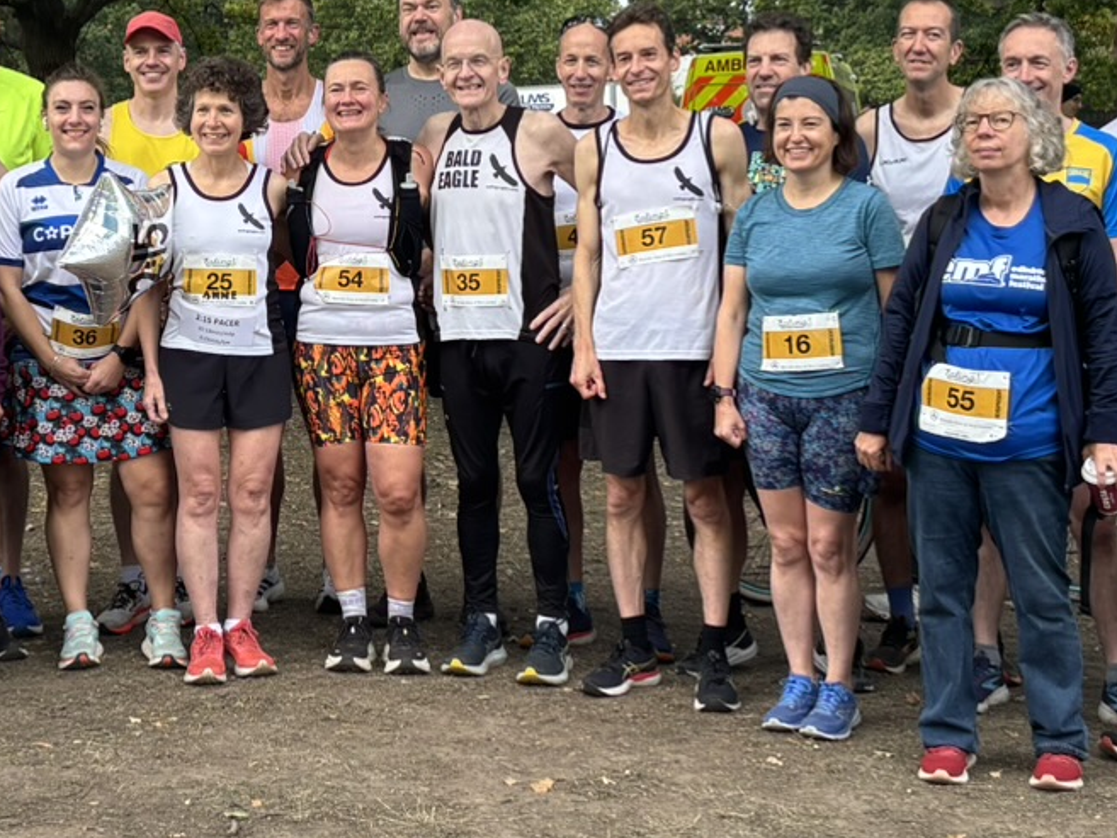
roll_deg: +0.2
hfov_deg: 23.9
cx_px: 321
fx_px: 2614
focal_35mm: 81
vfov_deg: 18.2
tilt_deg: -4.9
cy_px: 318
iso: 40
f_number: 1.6
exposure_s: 1/121
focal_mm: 5.96
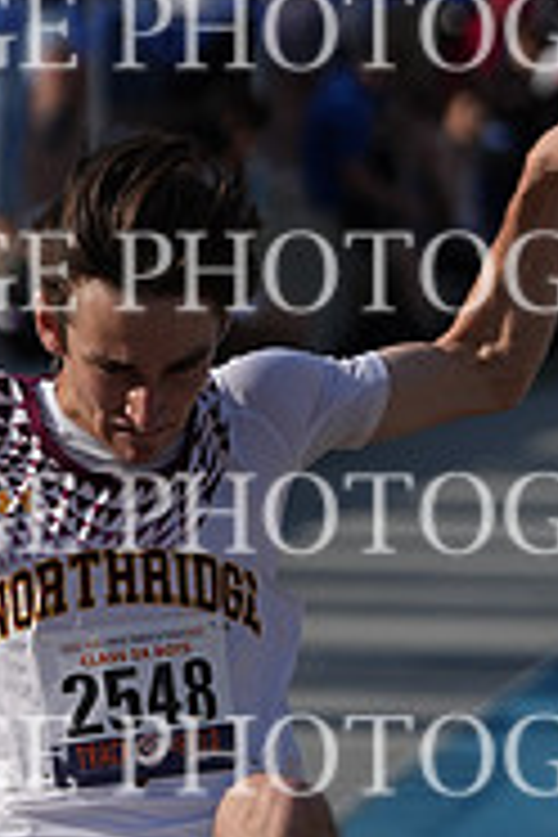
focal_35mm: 450
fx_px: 10462
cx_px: 83
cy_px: 634
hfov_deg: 3.1
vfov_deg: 4.6
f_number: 4
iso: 400
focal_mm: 144
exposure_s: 1/8000
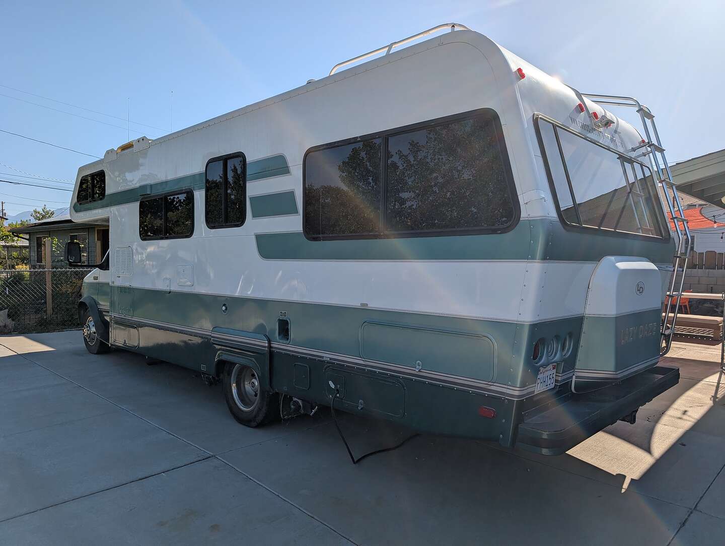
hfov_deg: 71.5
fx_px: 503
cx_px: 362
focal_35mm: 24
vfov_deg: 56.9
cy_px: 273
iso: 22
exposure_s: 1/1558
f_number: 1.68
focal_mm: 6.9
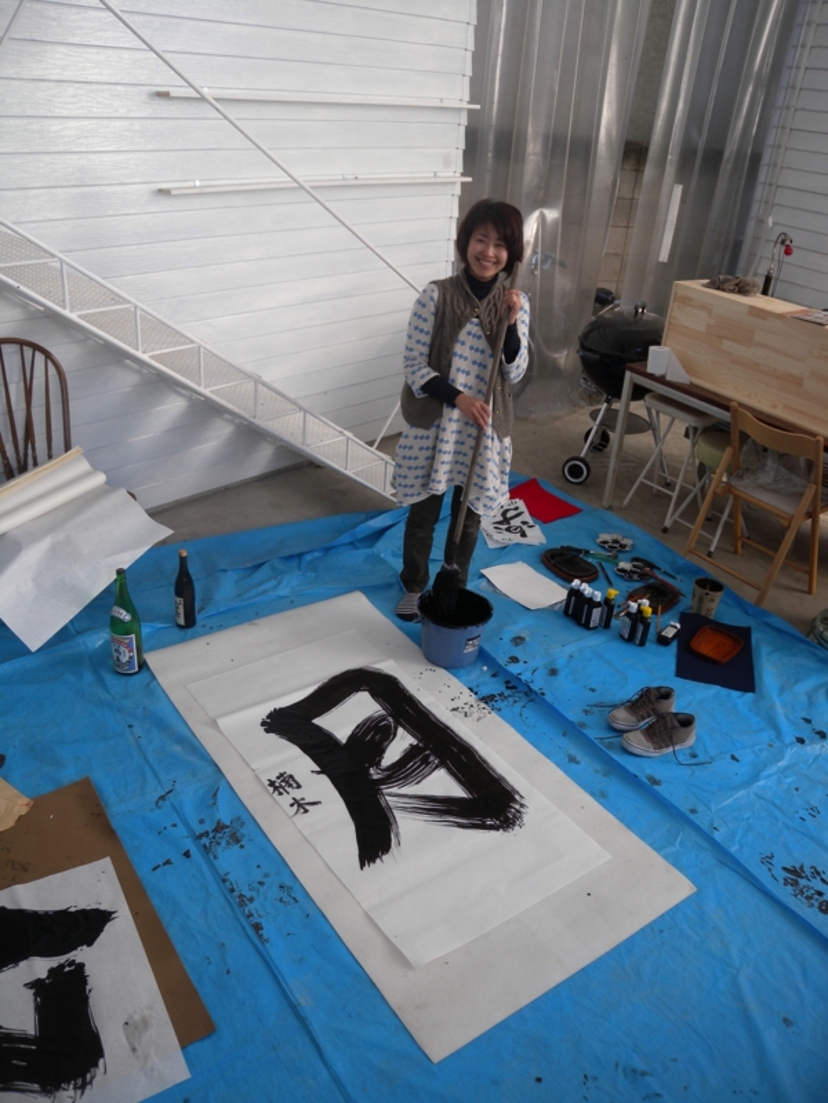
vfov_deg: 63.4
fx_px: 893
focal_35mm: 28
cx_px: 414
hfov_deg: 49.7
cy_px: 552
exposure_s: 1/85
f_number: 2.9
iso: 64
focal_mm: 6
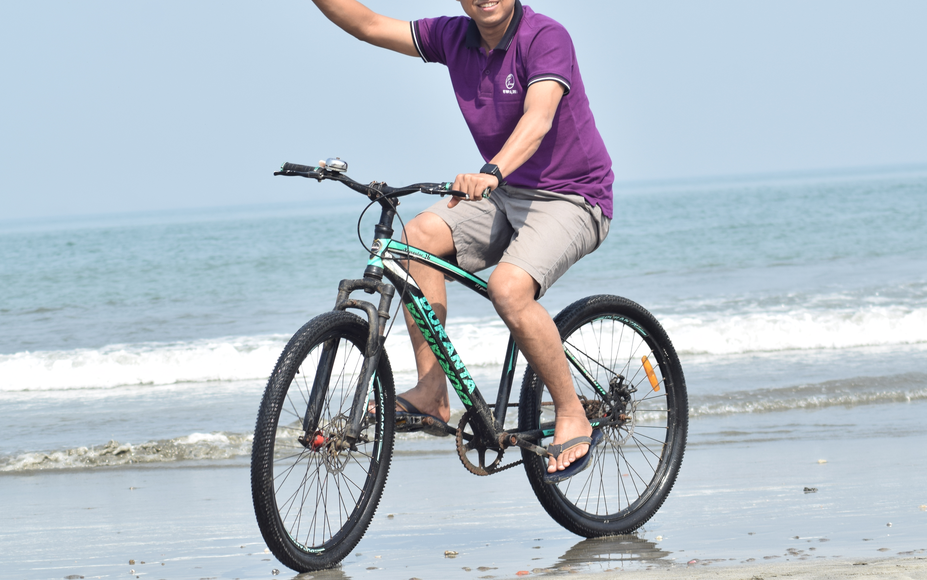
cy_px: 201
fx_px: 3553
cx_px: 457
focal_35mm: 141
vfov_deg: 9.3
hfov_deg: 14.9
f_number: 13
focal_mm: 75
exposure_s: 1/400
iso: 200
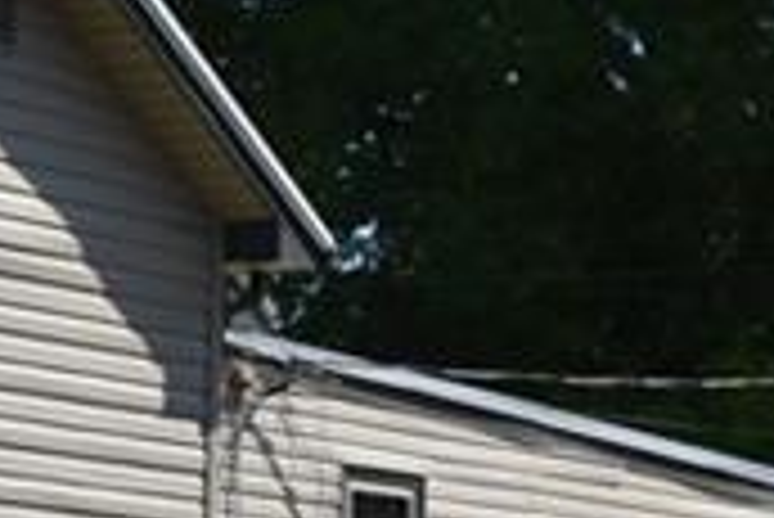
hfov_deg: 9.1
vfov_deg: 6.4
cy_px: 369
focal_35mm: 214
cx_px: -738
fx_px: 4605
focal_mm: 24
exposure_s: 1/200
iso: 100
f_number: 9
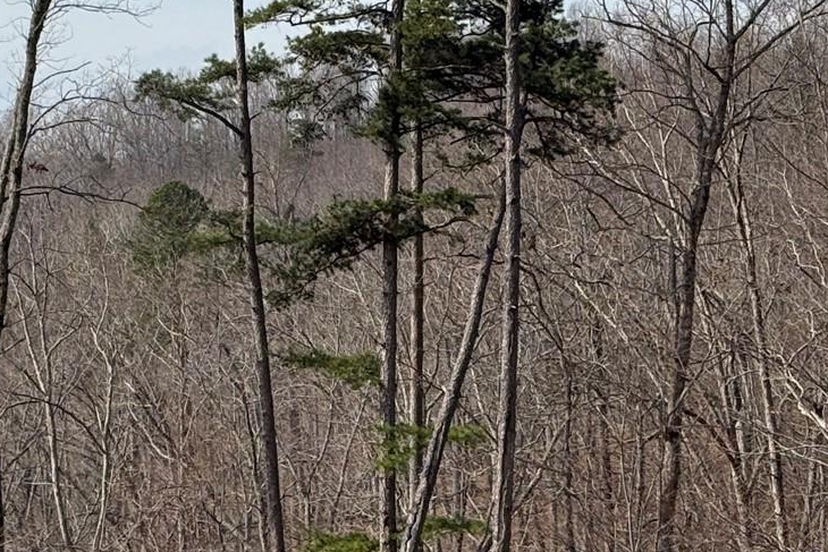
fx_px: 3220
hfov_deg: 14.6
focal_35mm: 140
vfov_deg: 9.8
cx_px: 261
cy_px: 250
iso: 64
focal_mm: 6.76
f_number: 1.78
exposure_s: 1/5208
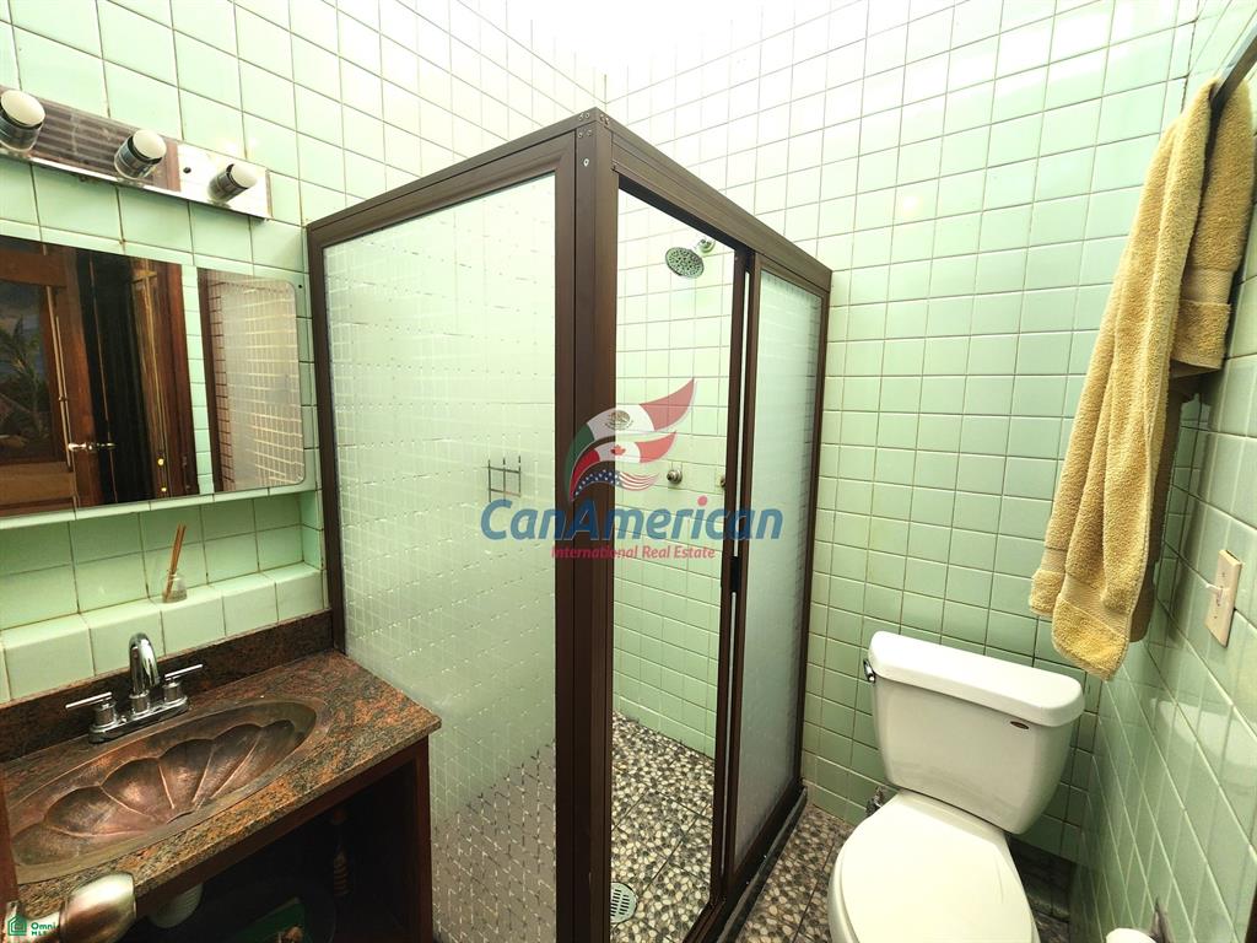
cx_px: 628
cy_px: 472
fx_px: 472
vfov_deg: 89.9
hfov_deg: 106.2
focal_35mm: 13
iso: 160
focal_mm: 2.2
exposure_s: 1/60
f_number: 2.2
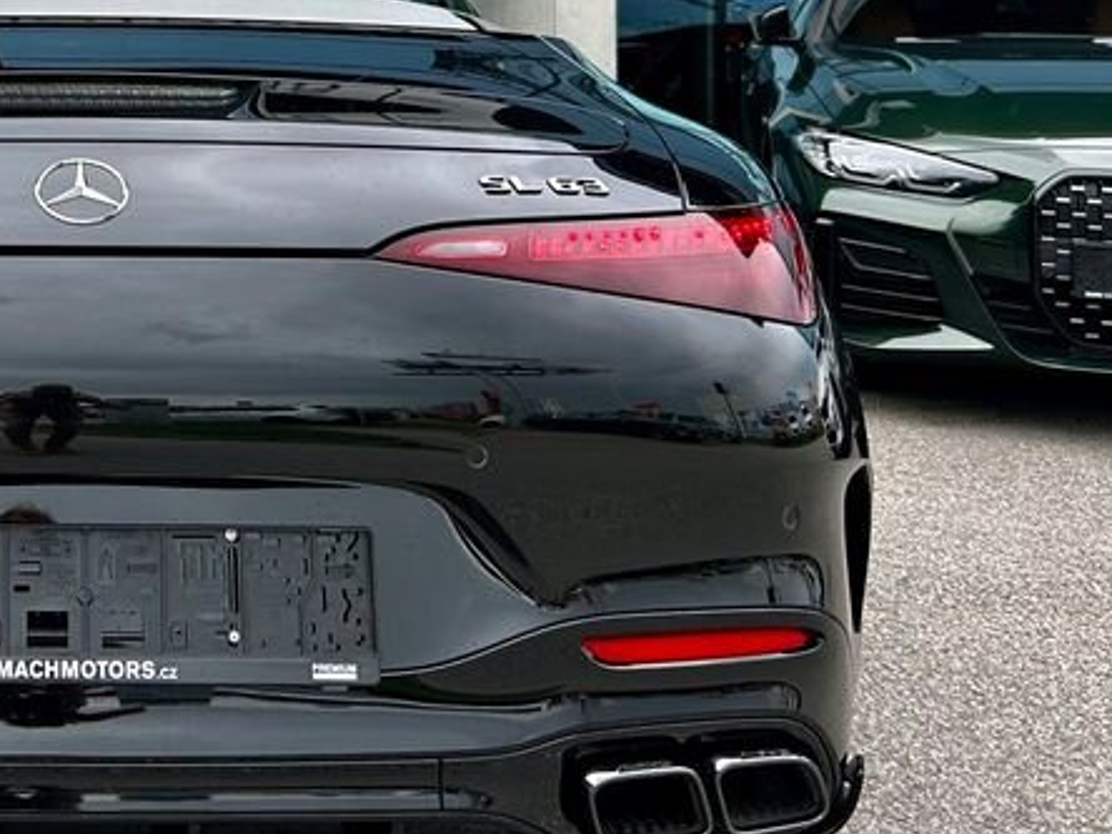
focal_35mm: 60
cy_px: -63
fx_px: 1927
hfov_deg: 29.8
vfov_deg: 23.1
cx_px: -20
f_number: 1.5
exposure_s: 1/797
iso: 50
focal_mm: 5.7
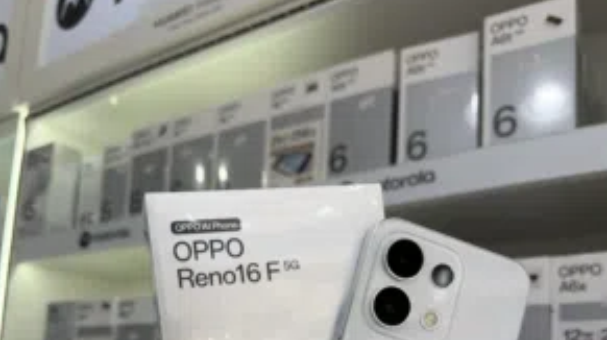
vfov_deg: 30.5
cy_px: 338
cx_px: 305
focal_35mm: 36
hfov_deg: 55.3
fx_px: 579
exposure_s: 1/1060
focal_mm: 6.76
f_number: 1.78
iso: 80
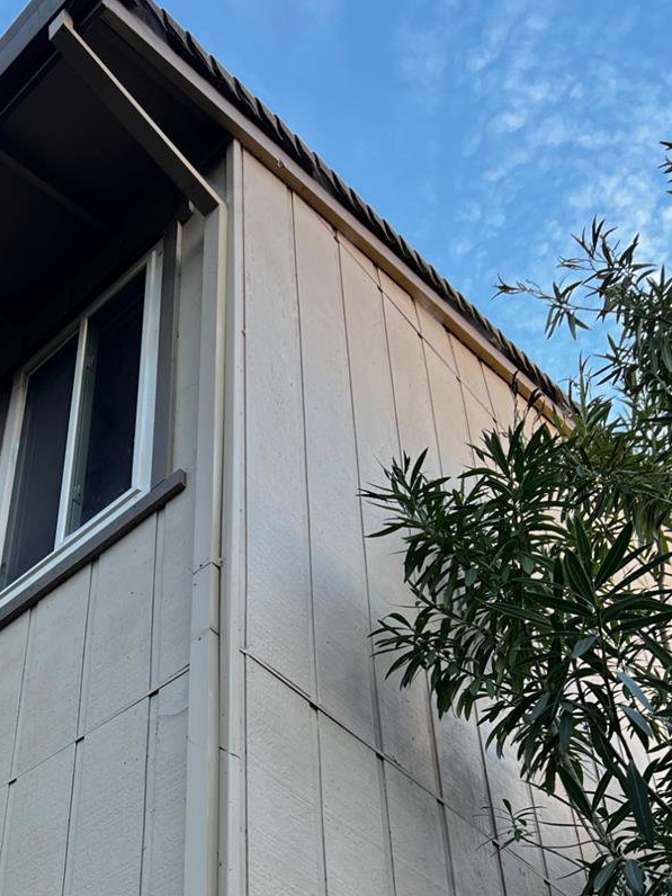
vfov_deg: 36.5
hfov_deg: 29.3
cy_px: 805
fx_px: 1268
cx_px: 176
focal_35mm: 49
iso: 50
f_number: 1.5
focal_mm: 5.7
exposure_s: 1/121
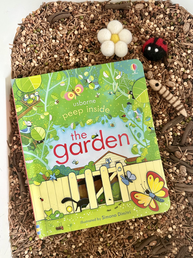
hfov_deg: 51.2
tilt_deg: -86.9
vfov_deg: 65.2
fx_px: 201
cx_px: 108
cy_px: 142
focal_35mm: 27
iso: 320
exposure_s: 1/60
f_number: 1.78
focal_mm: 6.86
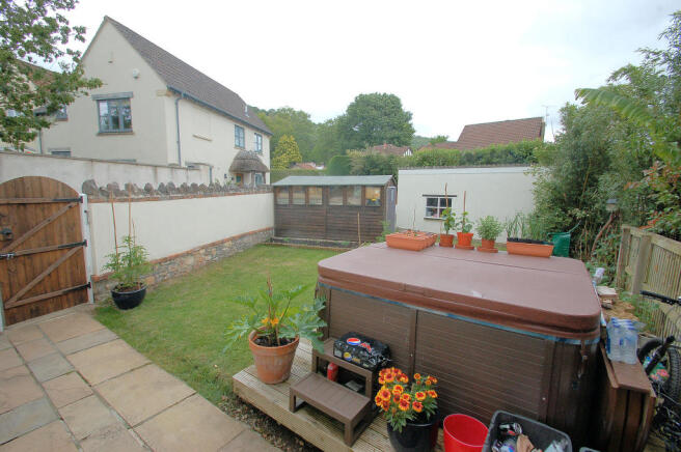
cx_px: 340
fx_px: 283
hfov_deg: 100.4
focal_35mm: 15
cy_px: 226
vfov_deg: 77.2
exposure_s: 1/200
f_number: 10
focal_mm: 10
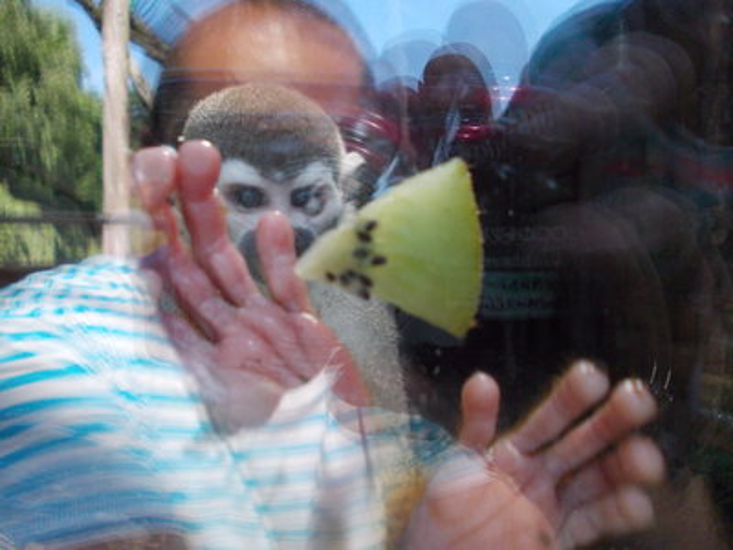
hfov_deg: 63.4
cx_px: 366
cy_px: 275
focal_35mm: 28
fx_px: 593
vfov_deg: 49.7
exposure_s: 1/250
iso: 200
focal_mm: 4
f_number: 2.7
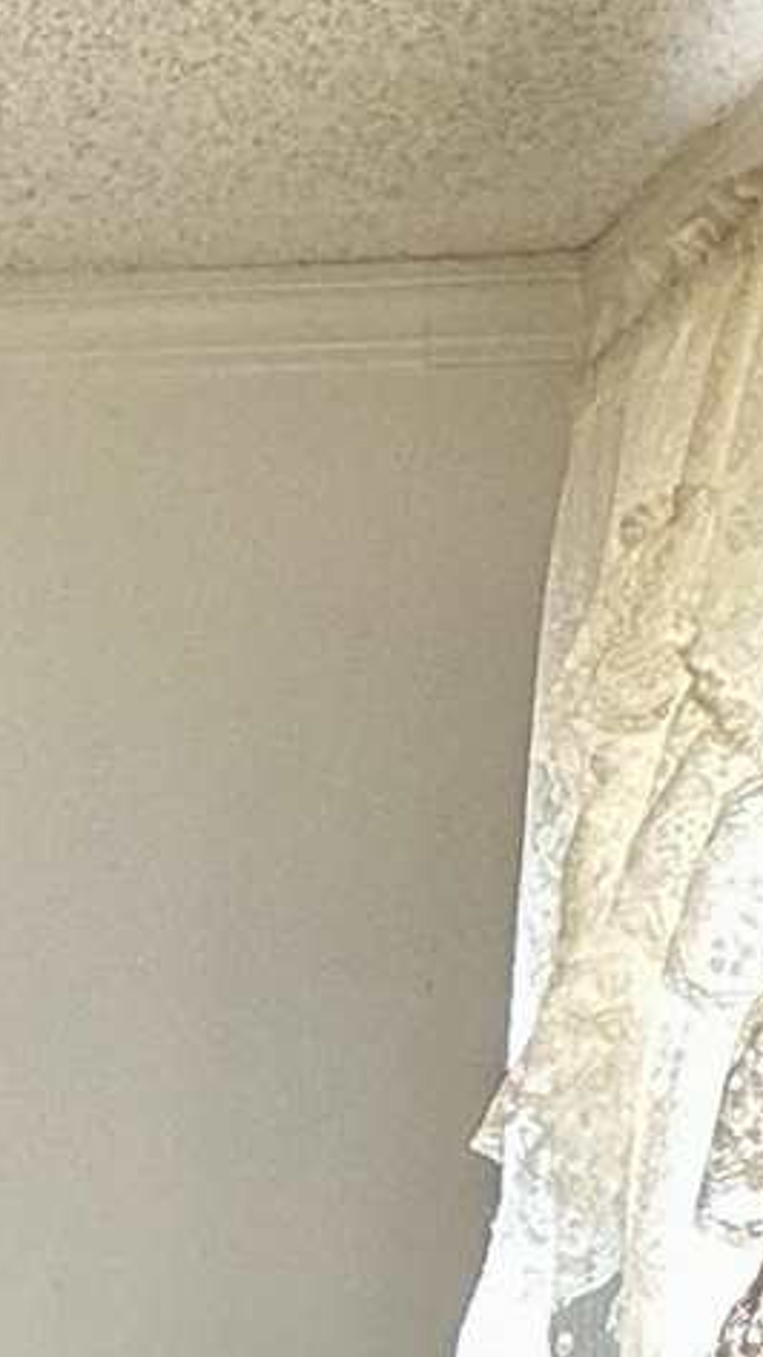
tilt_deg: -12.4
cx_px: -1101
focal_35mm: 99
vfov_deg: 19.4
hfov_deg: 10.4
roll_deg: +0.1
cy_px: 1916
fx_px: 3561
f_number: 2.2
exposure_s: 1/99
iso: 80
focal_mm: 2.22
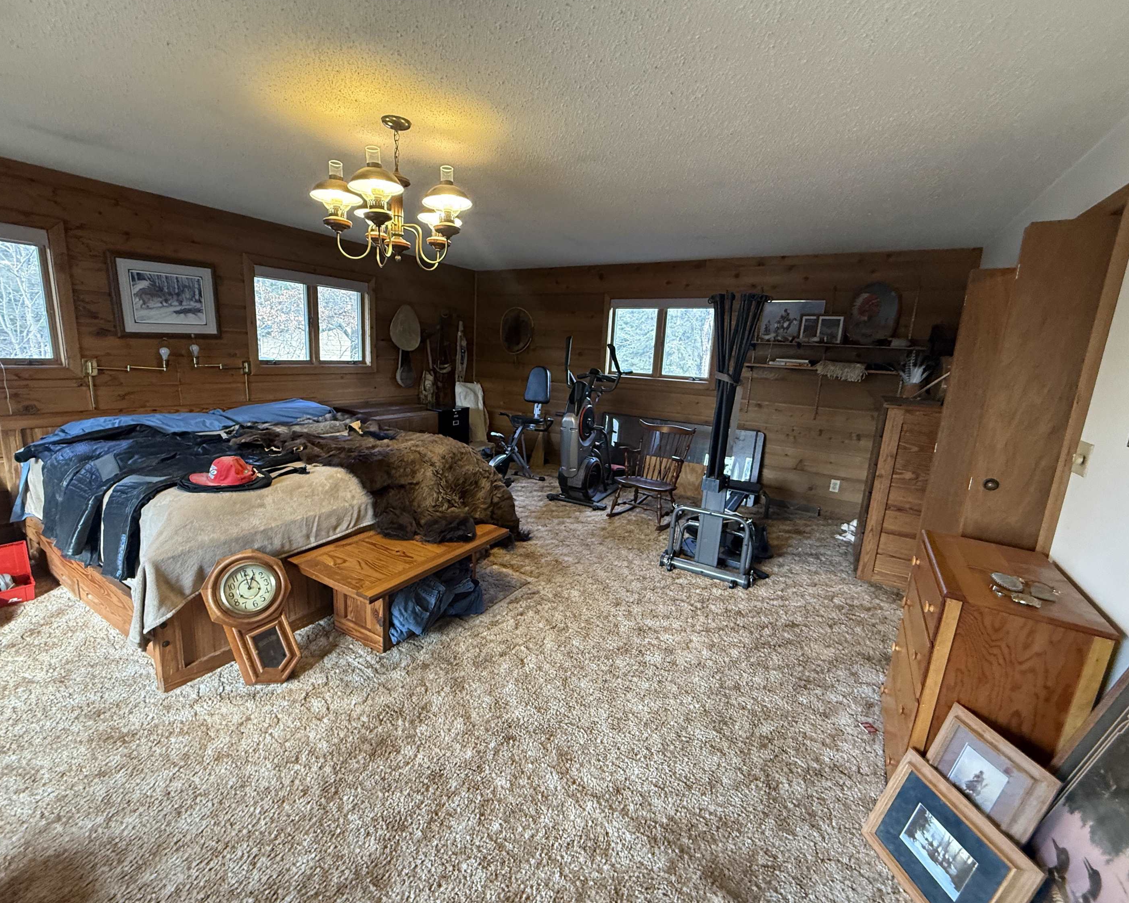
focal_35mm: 15
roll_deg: -3.5
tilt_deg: -8.3
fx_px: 501
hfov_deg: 96.8
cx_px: 545
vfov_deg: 84.0
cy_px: 446
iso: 400
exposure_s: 1/60
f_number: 2.2
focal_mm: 2.22
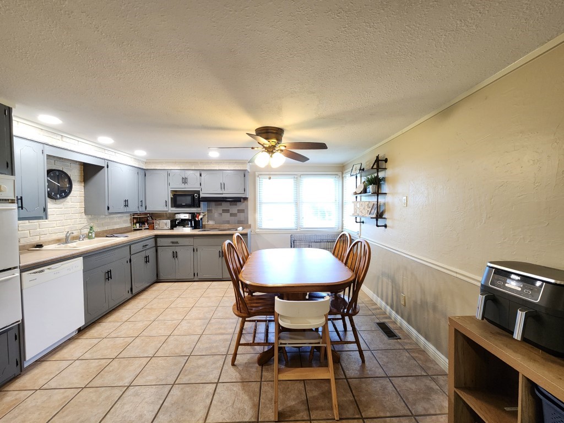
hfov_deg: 106.2
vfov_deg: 89.9
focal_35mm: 13
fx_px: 212
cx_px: 282
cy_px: 212
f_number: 2.2
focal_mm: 2.2
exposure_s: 1/60
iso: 320
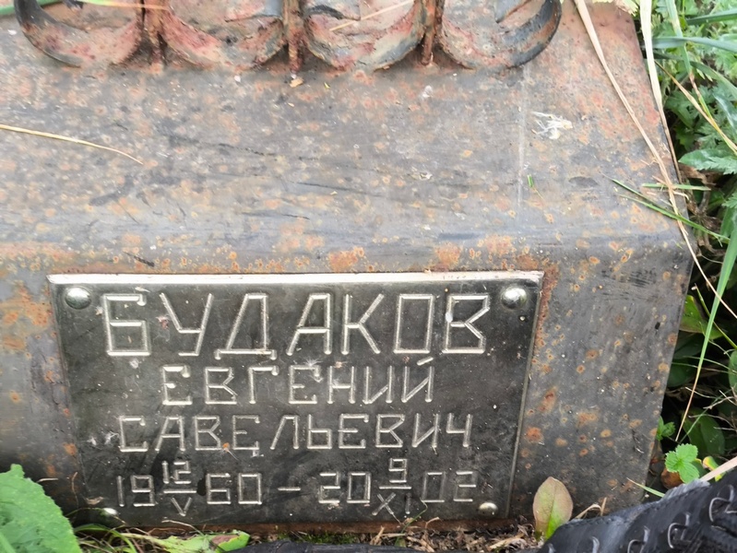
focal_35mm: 50
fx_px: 1065
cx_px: 368
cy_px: 276
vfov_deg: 29.1
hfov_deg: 38.2
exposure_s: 1/60
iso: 125
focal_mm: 4.71
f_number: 1.7
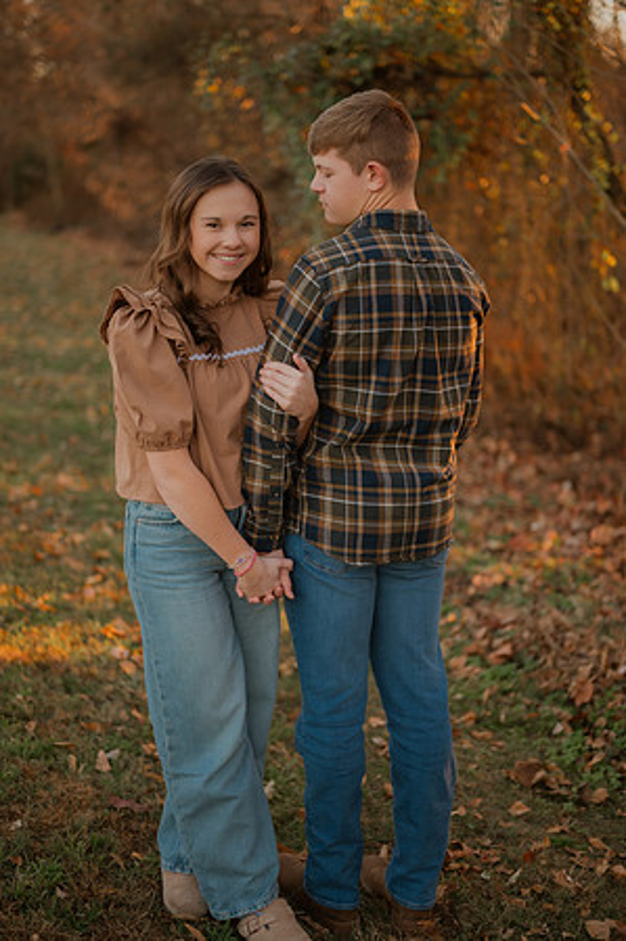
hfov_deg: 26.9
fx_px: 1307
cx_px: 313
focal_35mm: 50
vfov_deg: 39.6
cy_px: 470
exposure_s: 1/125
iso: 140
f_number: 1.8
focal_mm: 50
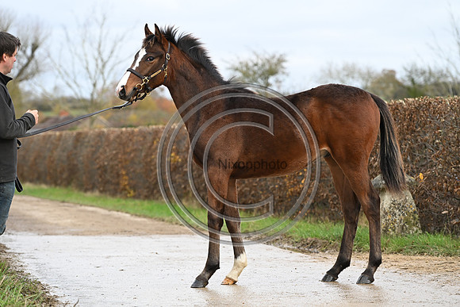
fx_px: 1559
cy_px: 154
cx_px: 230
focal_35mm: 122
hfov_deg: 16.8
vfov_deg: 11.2
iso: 1000
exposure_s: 1/1000
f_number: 4
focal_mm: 122
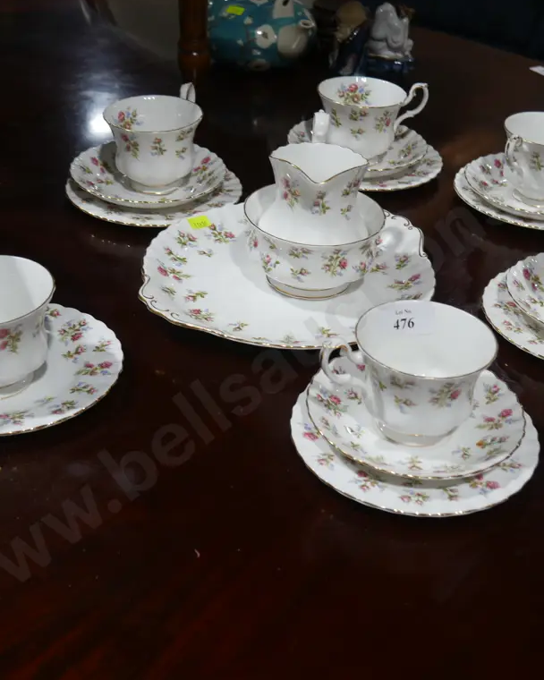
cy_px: 337
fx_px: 1006
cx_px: 315
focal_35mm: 50
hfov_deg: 30.2
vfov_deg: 37.3
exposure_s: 1/80
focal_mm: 19
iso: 200
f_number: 4.1
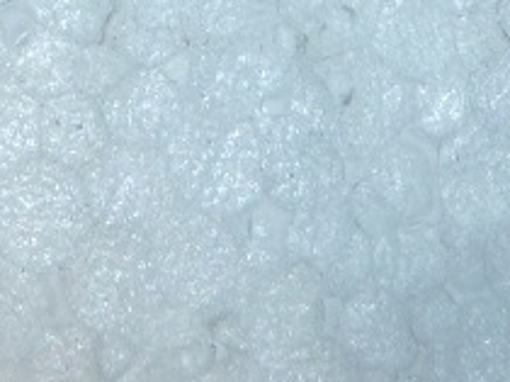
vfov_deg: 7.5
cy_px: -783
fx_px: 2546
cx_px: -138
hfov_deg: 11.2
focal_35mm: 173
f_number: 3.3
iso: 100
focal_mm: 5
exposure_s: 1/30
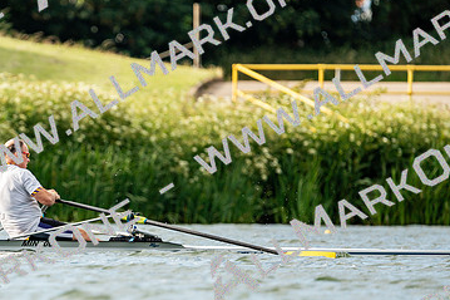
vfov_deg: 1.4
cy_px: 195
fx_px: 12119
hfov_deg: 2.1
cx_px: 103
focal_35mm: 970
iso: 500
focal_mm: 600
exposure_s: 1/2000
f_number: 6.3
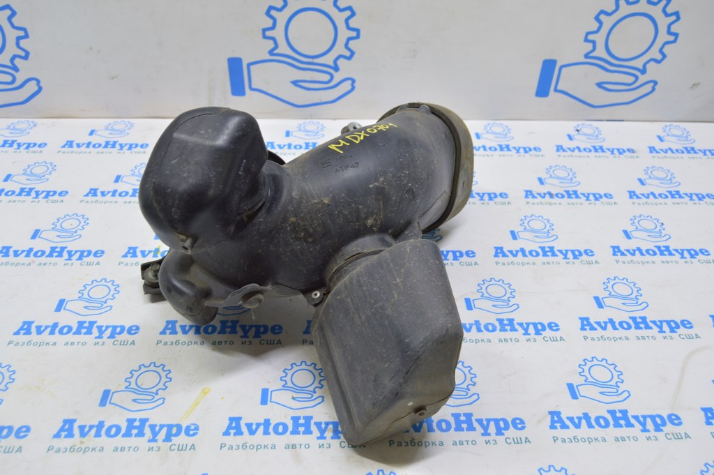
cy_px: 238
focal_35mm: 33
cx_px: 357
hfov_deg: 57.3
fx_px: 654
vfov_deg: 39.9
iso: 400
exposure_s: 1/20
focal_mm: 22
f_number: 5.6
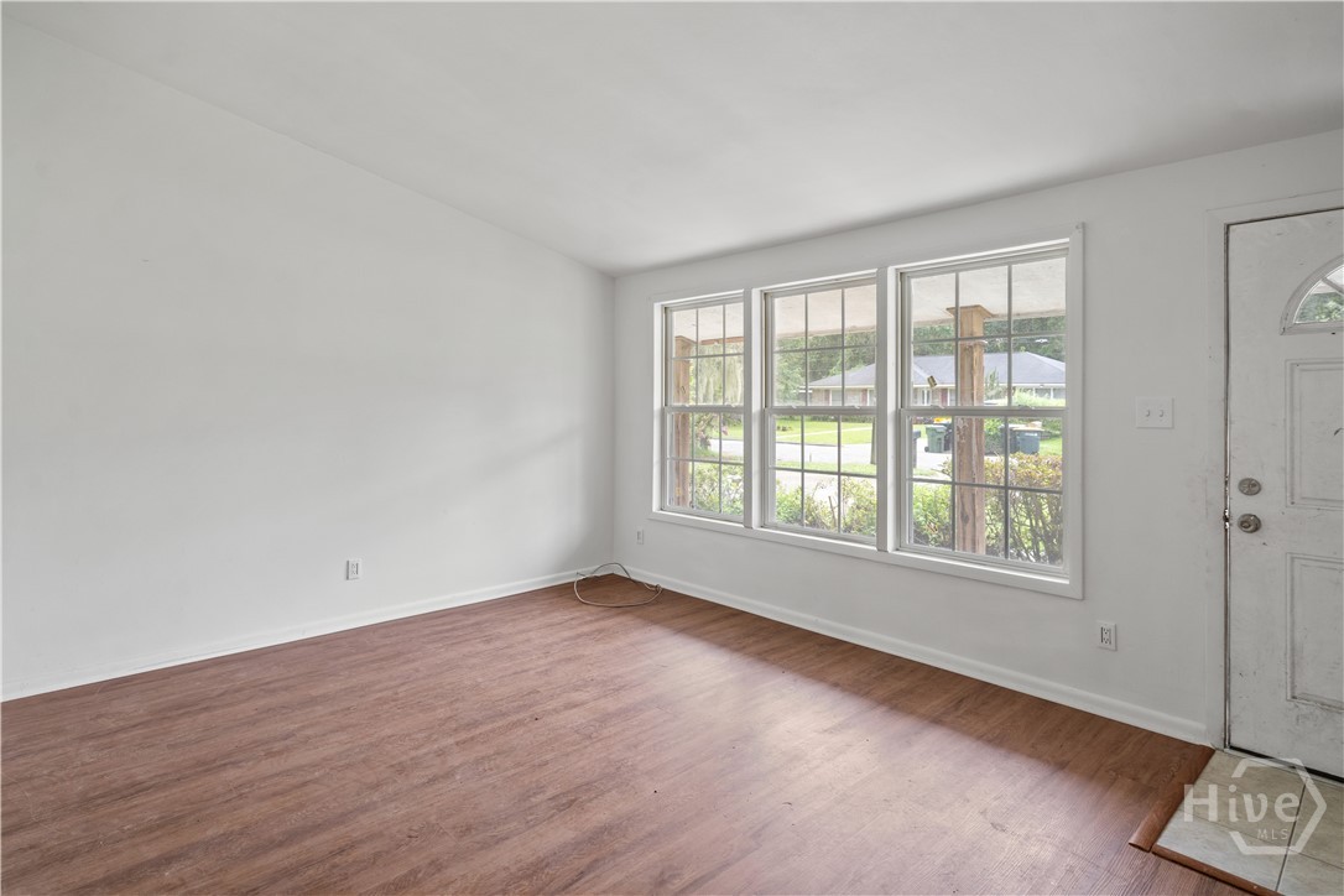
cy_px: 448
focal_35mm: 18
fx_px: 672
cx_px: 672
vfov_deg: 67.4
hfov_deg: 90.0
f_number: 8
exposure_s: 1/30
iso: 2000
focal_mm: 18
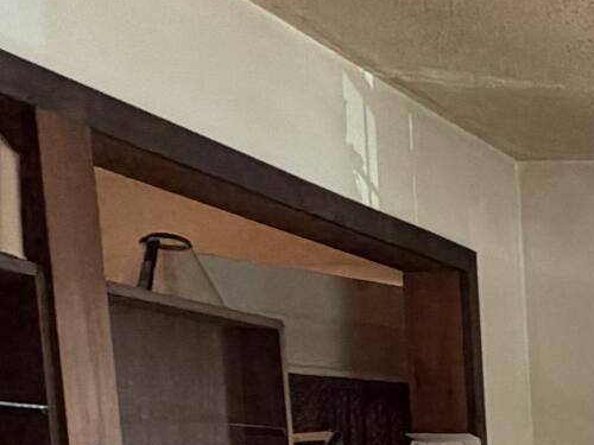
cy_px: 731
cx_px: 1022
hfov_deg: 18.8
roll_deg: +0.3
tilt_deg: -8.7
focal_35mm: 84
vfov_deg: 15.7
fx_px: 1441
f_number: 2.2
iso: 200
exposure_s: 1/60
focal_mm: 2.22
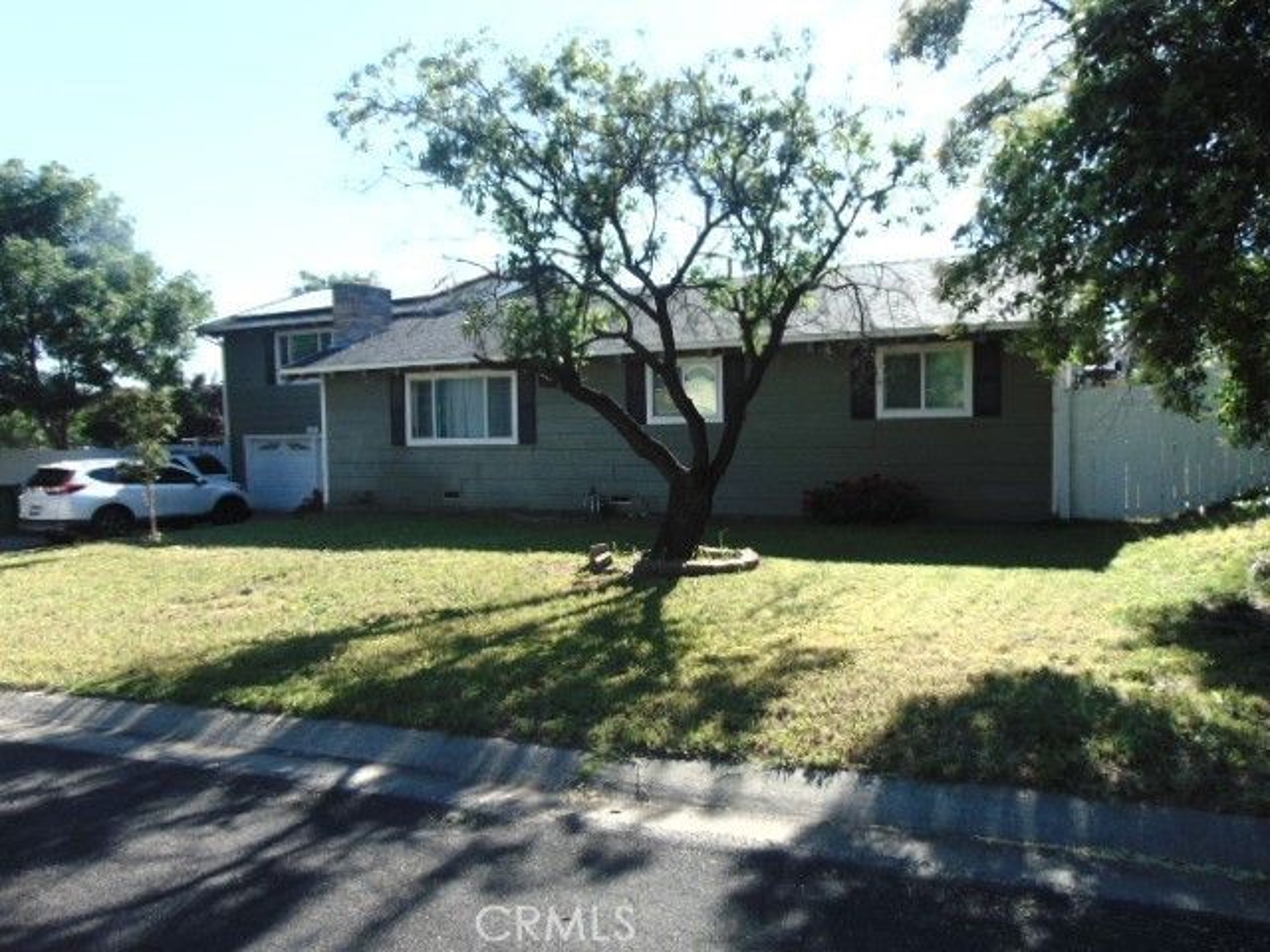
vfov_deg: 54.9
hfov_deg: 69.4
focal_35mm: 25
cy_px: 476
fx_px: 917
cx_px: 635
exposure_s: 1/500
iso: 80
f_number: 3
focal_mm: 4.5
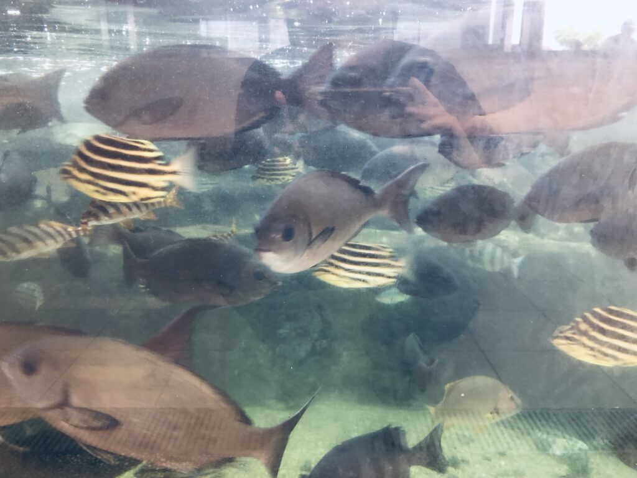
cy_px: 239
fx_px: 515
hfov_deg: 63.4
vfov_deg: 49.7
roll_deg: +0.1
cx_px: 318
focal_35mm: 28
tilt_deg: -15.0
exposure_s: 1/50
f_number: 1.8
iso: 100
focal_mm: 4
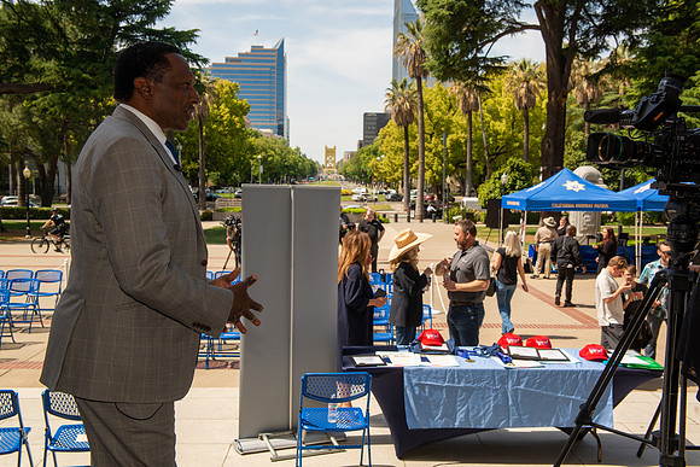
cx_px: 350
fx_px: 778
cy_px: 234
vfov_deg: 33.4
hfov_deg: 48.4
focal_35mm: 40
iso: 100
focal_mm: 40
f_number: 8
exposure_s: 1/125
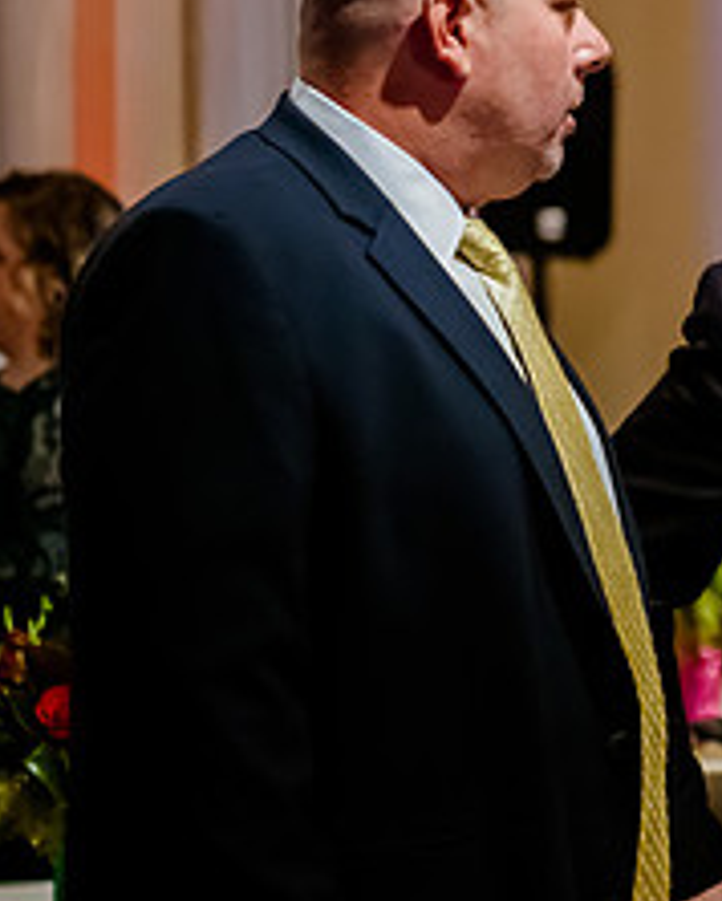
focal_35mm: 191
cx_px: 956
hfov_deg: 8.0
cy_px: 239
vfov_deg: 10.1
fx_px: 5095
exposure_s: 1/160
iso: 5000
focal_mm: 70
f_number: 2.8
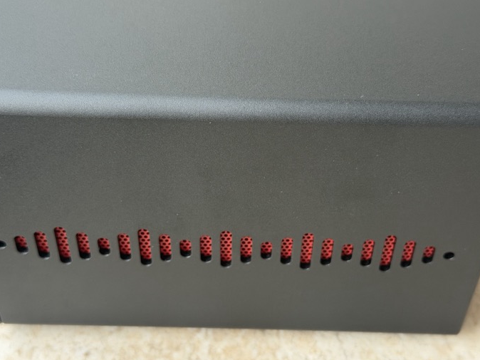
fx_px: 790
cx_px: 249
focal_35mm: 57
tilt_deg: -47.8
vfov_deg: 25.6
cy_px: 201
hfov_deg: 33.8
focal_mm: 6.76
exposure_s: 1/102
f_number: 1.78
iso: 100
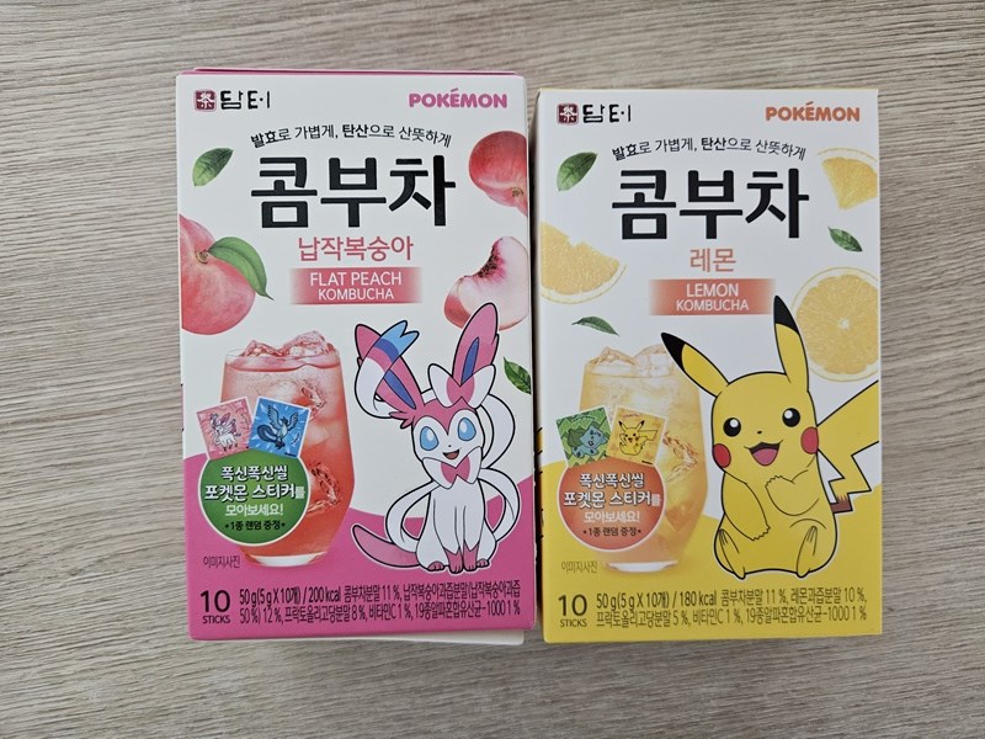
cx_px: 492
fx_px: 654
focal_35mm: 23
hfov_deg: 73.9
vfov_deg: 58.9
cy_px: 370
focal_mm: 5.4
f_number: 1.8
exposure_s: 1/120
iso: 1000
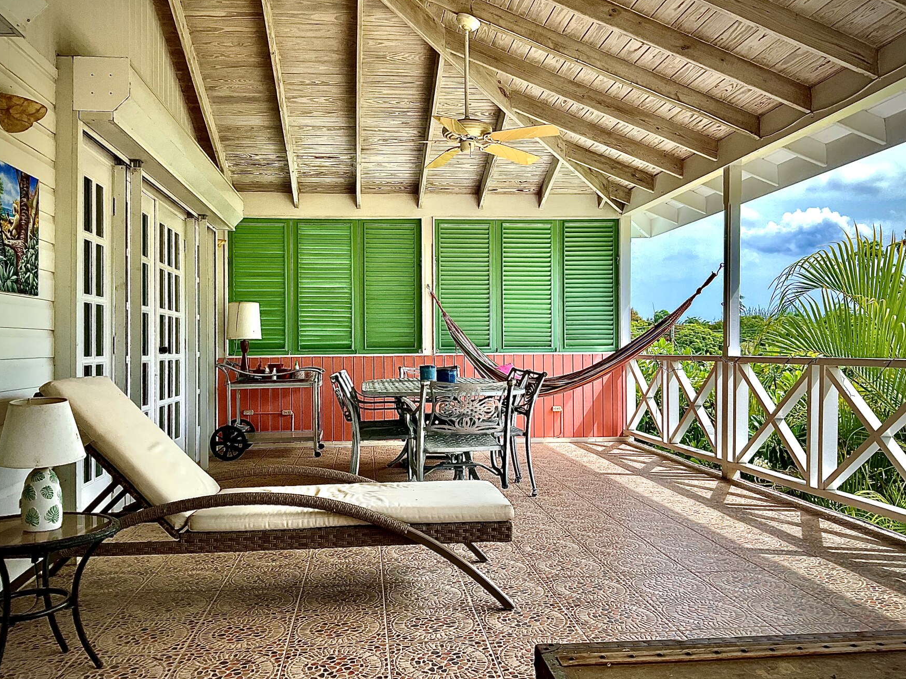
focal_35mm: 30
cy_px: 344
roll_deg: +1.0
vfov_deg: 46.8
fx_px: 785
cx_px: 438
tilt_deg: +1.6
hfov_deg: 60.0
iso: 16
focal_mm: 3
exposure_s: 1/316
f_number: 1.8
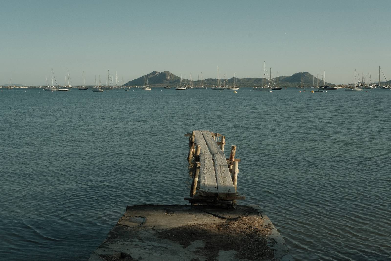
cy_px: 130
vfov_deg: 27.5
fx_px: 532
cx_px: 196
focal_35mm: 49
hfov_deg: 40.4
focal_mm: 32.5
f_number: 14
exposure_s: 1/320
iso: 640
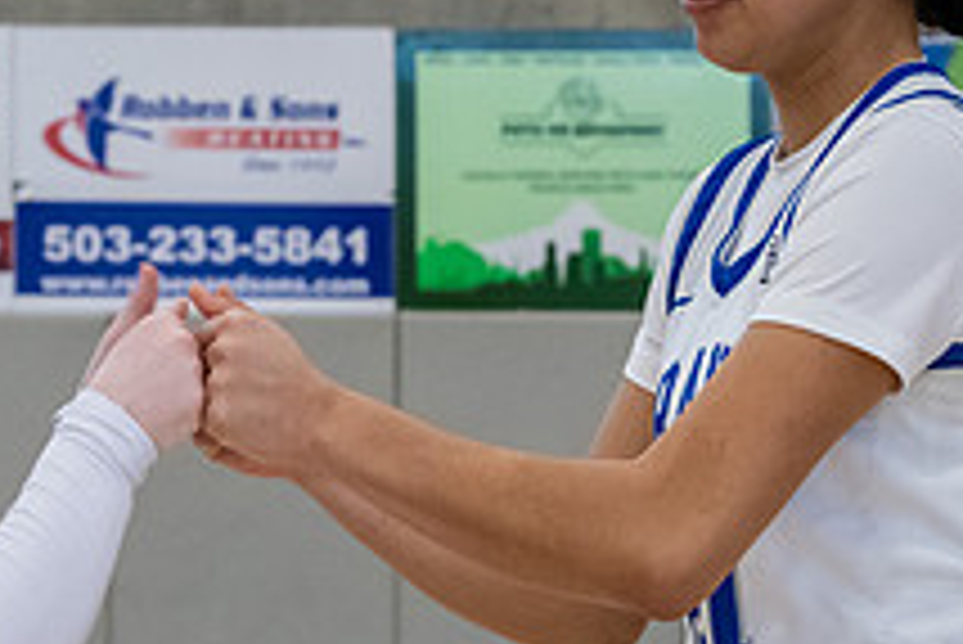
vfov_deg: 5.9
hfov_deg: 8.8
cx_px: 207
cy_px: 368
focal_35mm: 233
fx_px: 6237
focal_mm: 70
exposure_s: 1/400
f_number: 5.6
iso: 3200
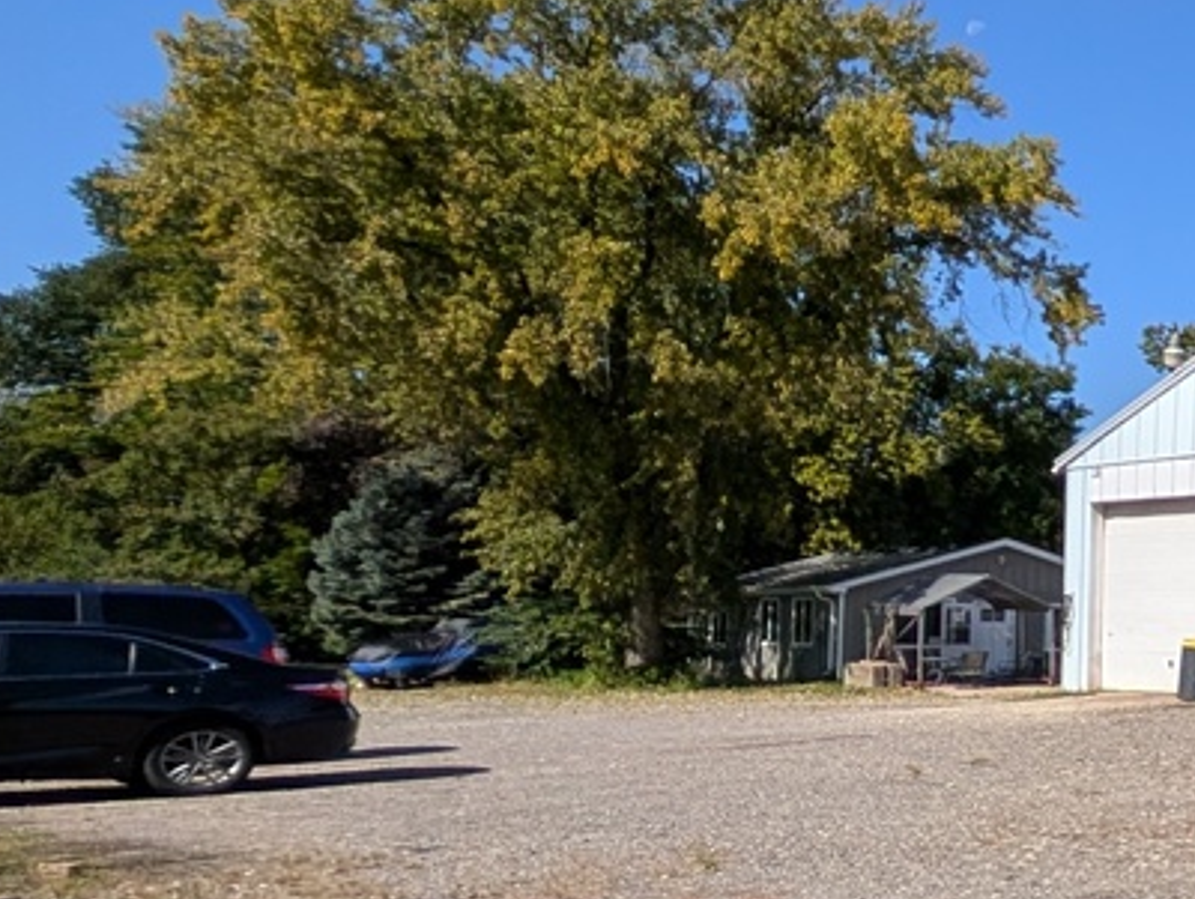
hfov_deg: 24.2
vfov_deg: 33.5
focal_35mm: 43
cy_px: 550
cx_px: 2046
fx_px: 1486
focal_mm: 2.02
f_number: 1.7
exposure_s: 1/5319
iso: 54
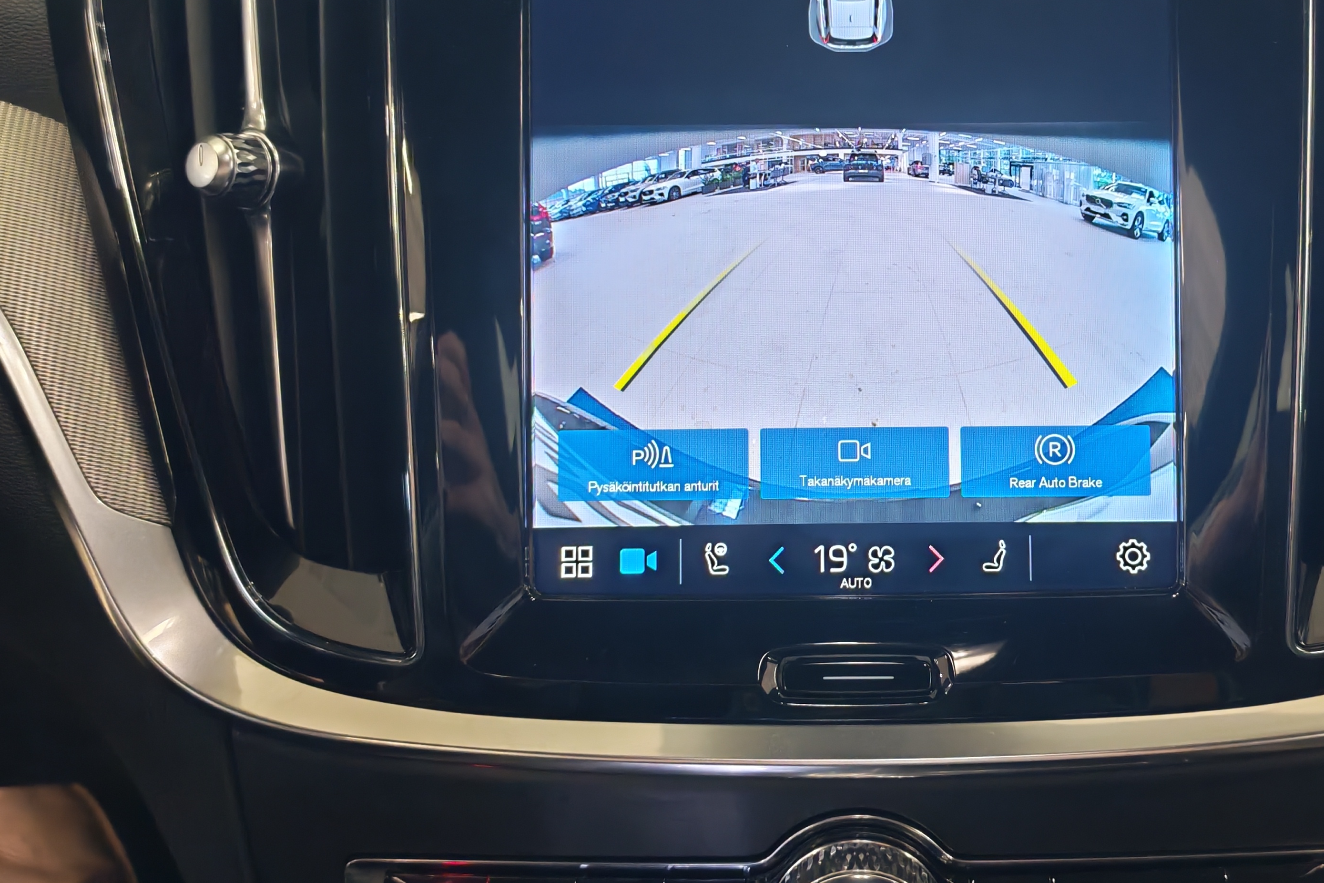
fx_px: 1692
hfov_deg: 42.3
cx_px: 866
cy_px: 314
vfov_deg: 29.1
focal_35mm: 46
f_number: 1.9
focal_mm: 6.12
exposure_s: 1/100
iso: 584
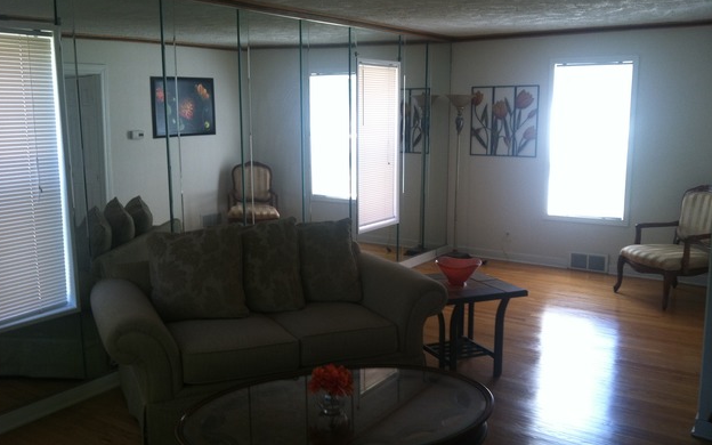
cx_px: 348
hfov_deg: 51.5
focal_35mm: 38
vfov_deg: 33.6
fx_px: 737
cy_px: 225
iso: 80
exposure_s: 1/30
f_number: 2.8
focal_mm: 3.85
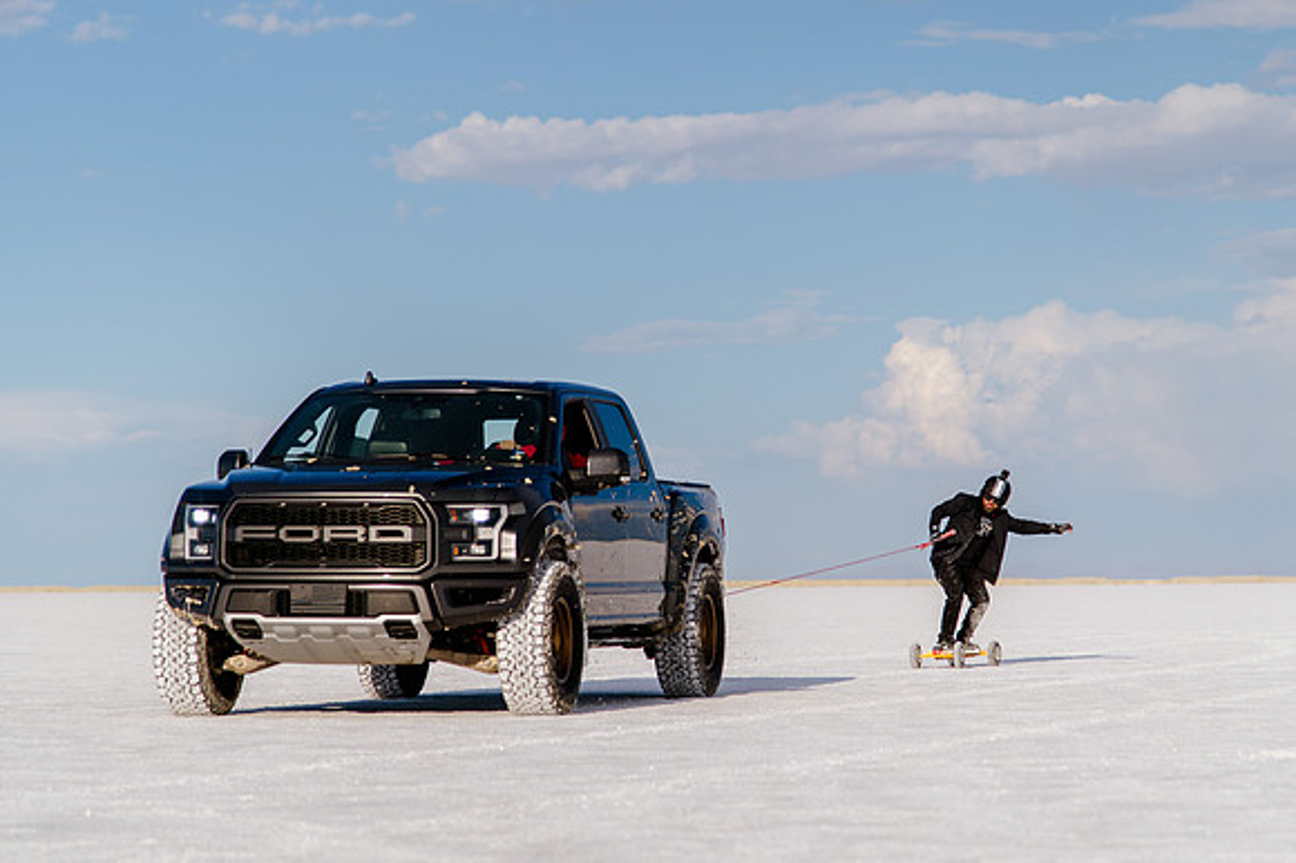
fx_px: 4171
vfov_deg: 11.8
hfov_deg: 17.7
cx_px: 748
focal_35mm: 116
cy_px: 423
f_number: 4
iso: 200
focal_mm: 100
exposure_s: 1/6400
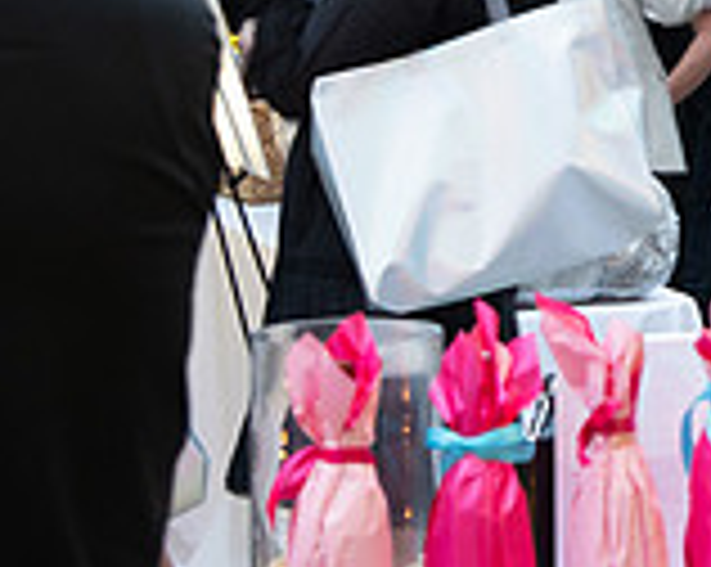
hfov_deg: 10.6
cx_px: 832
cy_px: -108
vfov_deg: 8.5
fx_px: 3762
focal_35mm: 179
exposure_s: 1/13
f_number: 5
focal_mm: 52
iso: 2500
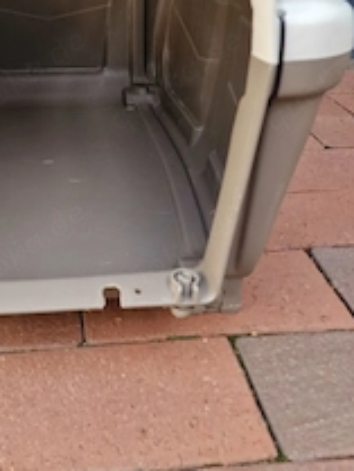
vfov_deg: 41.6
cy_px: 115
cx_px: 101
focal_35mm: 44
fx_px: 599
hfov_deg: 32.5
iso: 64
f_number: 1.8
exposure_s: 1/180
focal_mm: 6.4
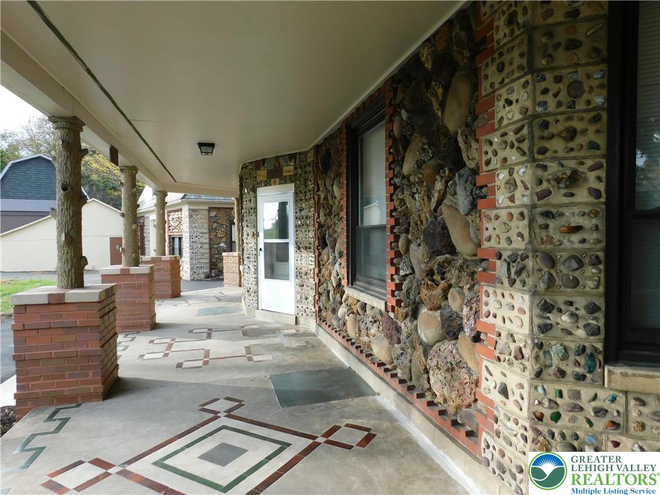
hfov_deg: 73.9
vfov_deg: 58.9
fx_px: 439
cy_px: 248
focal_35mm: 23
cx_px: 330
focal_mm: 4
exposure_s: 1/200
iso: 125
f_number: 3
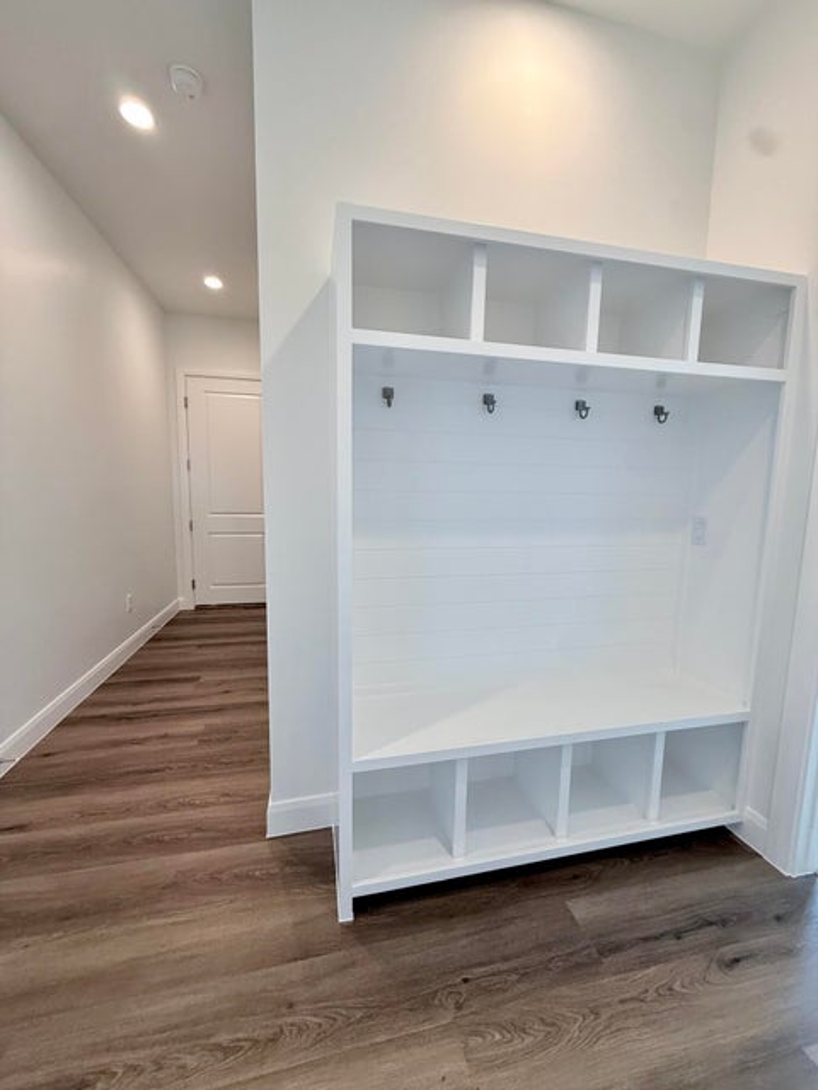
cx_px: 409
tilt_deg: -7.2
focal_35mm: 14
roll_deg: -0.8
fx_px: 441
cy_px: 545
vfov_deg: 102.1
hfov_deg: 85.7
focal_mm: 2.22
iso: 160
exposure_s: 1/120
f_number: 2.2
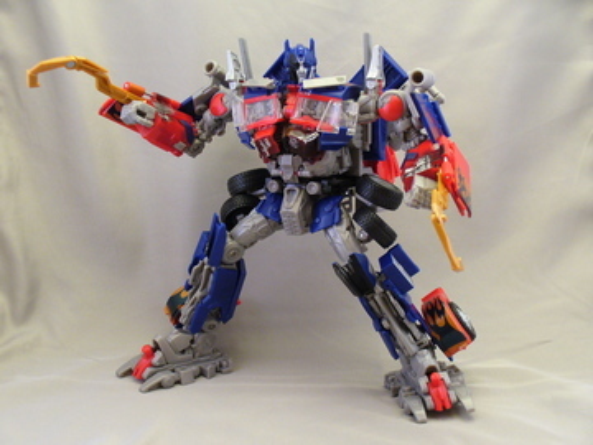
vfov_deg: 27.0
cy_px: 222
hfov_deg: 35.5
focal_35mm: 54
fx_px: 925
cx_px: 296
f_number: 3.1
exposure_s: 1/13
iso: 200
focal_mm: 8.9
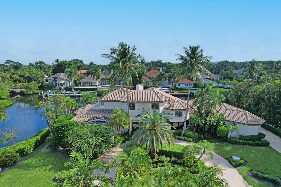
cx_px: 140
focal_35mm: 22
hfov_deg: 78.6
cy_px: 94
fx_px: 172
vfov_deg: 57.2
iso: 100
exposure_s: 1/2000
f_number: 2.8
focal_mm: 8.38
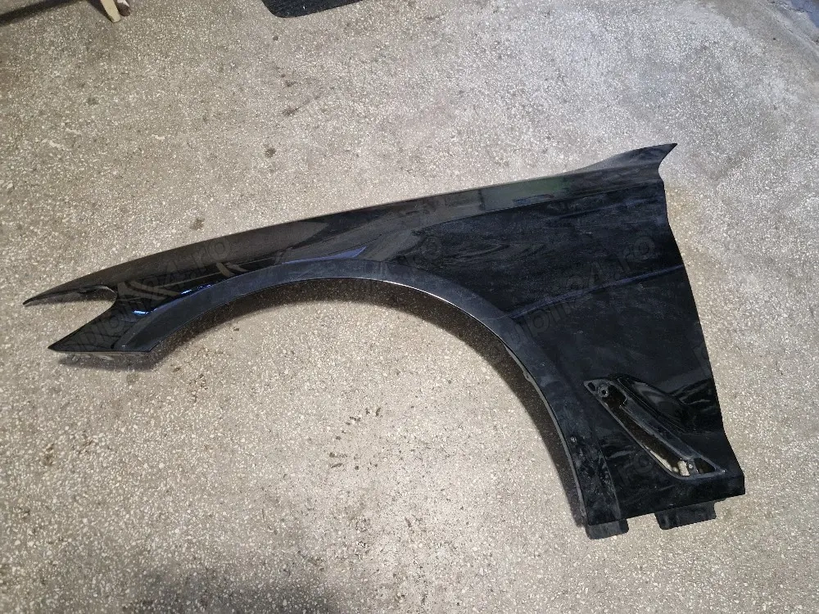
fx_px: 544
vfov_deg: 58.9
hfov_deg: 73.9
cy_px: 307
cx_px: 410
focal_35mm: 23
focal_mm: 5.4
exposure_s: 1/50
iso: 640
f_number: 1.8
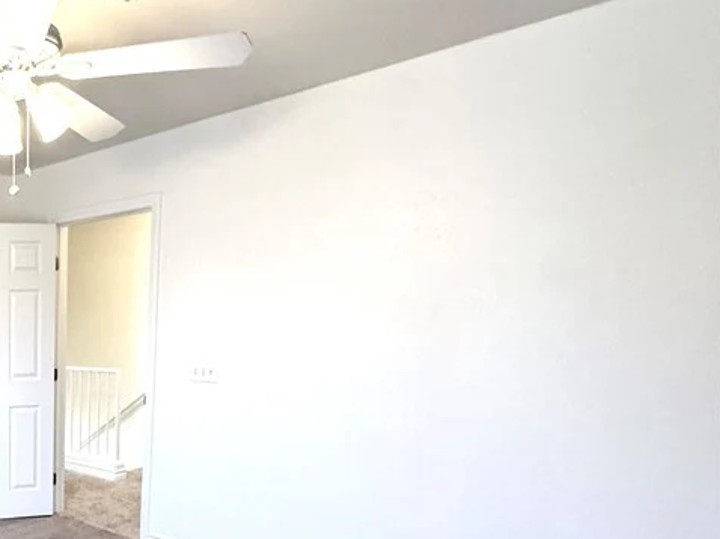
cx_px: -47
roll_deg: +0.7
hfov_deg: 46.6
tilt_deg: -10.5
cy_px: 431
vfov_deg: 44.5
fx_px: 624
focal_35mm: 30
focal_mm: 2.22
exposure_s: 1/120
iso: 320
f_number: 2.2
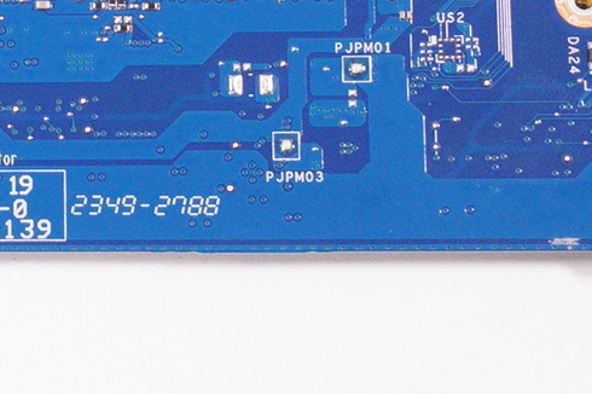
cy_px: -250
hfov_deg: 10.1
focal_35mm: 199
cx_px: -175
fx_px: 3270
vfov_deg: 6.8
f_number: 5.6
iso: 1000
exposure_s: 1/200
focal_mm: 26
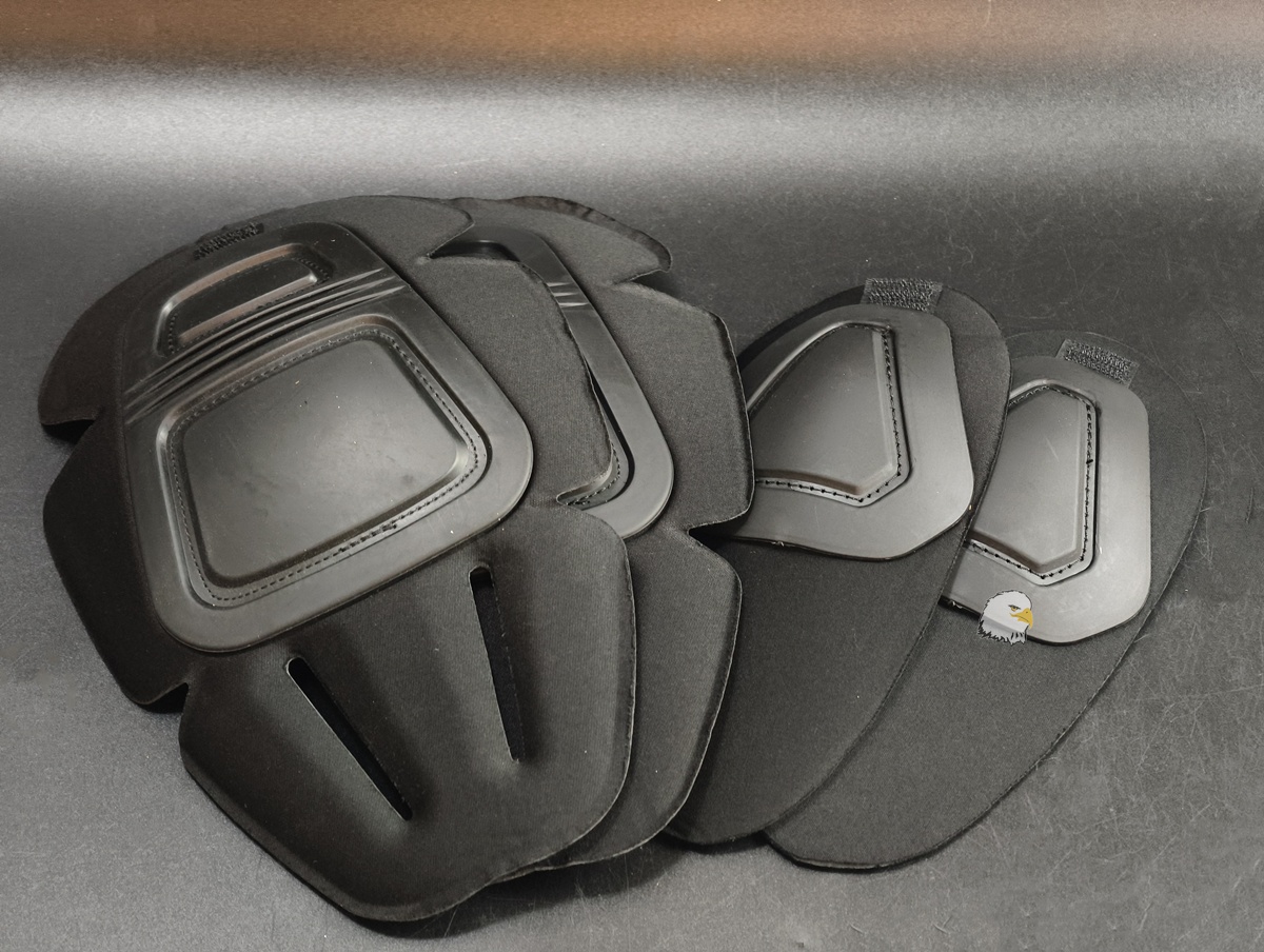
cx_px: 632
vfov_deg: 17.4
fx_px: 3109
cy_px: 476
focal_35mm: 85
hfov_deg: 23.0
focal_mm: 22.48
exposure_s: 1/10
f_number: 2.67
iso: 2826
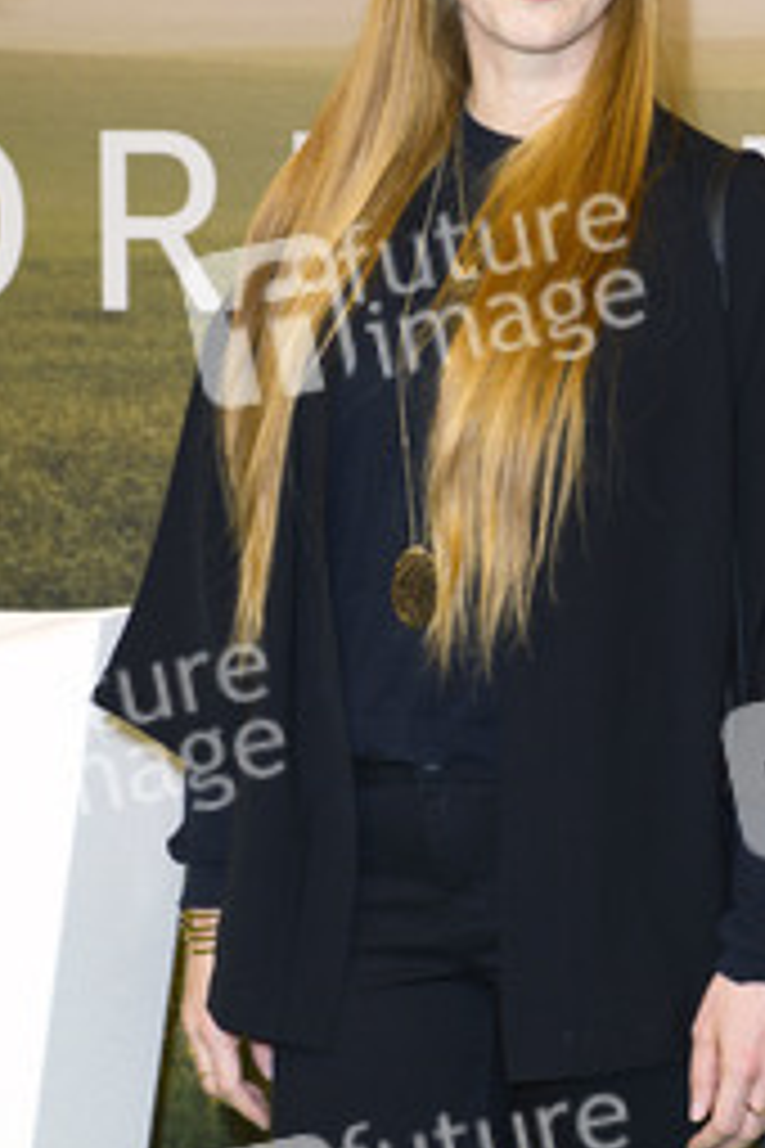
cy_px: 527
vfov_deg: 18.6
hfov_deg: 12.4
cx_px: 547
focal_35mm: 110
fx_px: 3506
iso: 800
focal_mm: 70
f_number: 6.3
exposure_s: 1/160
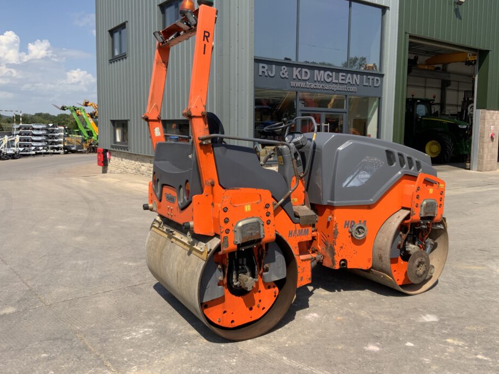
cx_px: 272
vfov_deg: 44.1
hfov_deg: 56.7
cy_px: 171
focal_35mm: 32
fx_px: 461
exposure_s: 1/1786
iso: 16
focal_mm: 3
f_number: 1.8
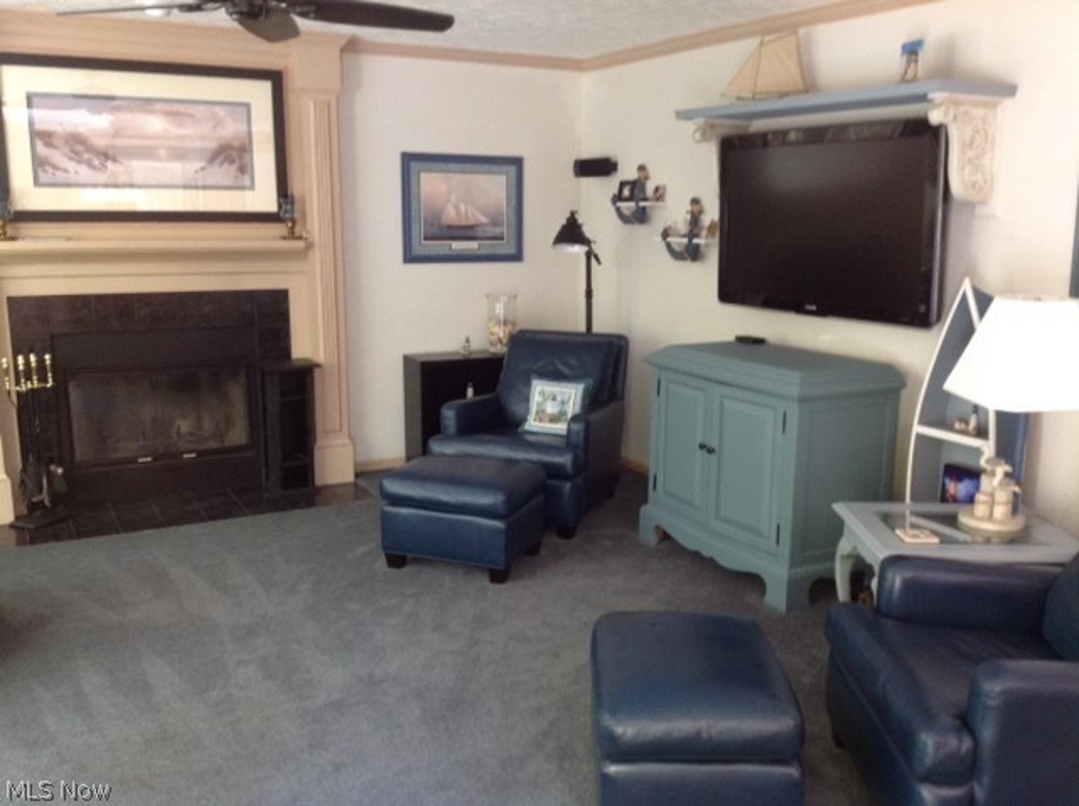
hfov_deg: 52.7
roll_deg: -1.6
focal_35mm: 35
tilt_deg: -12.0
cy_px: 403
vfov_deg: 40.6
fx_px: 1089
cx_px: 540
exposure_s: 1/15
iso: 160
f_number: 2.4
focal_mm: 4.28
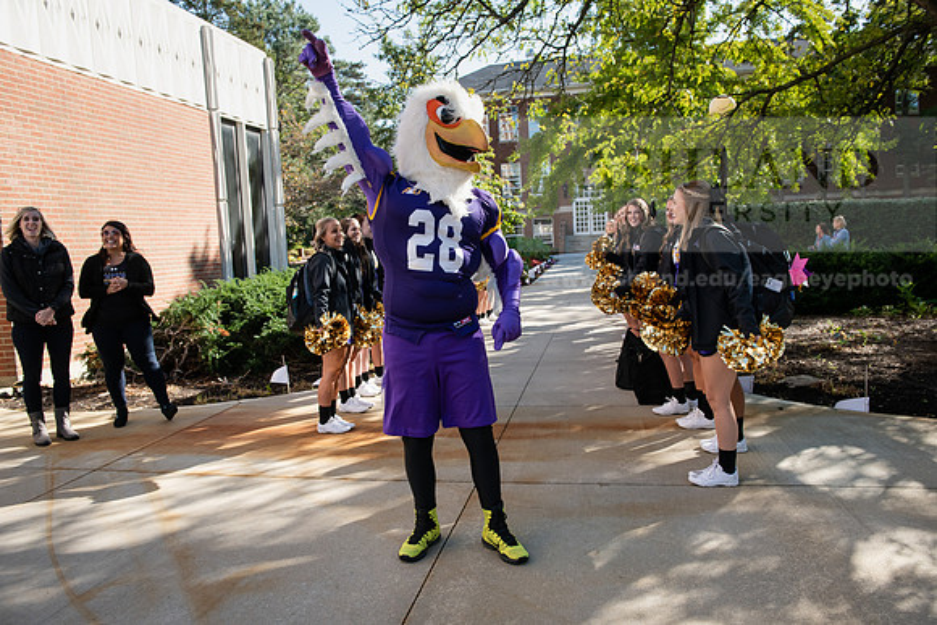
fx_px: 755
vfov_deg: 45.0
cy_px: 312
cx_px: 468
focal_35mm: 29
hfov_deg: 63.6
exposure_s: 1/640
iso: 400
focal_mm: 29
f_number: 5.6
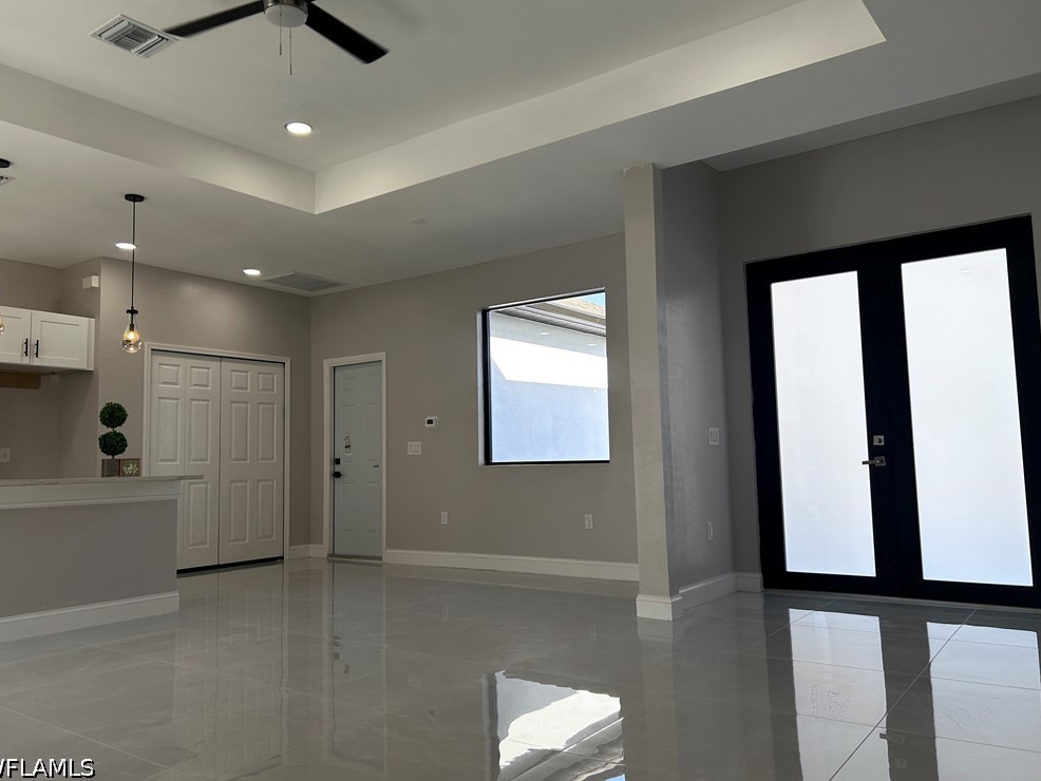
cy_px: 380
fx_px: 812
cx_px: 503
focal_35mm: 27
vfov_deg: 51.4
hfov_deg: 65.3
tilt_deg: +6.0
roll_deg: +1.5
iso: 40
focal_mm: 5.7
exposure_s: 1/266
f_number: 1.5
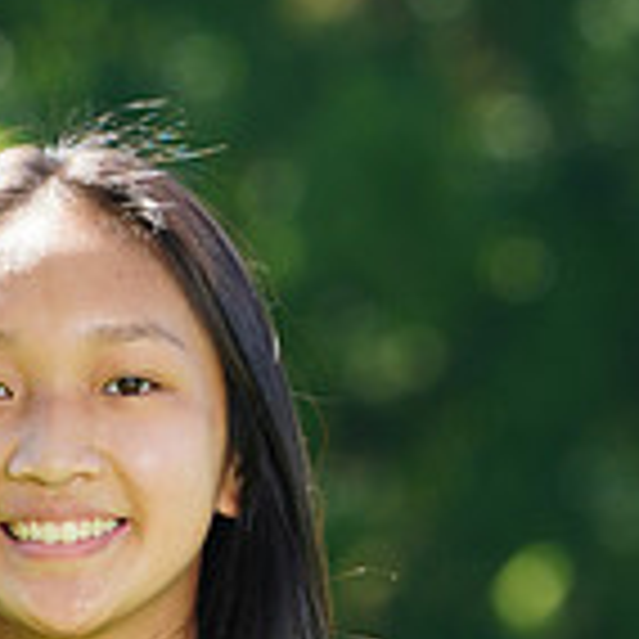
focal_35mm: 1020
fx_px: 21302
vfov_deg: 1.7
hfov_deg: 1.7
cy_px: 878
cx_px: 45
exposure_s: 1/125
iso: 200
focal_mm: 294
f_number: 10
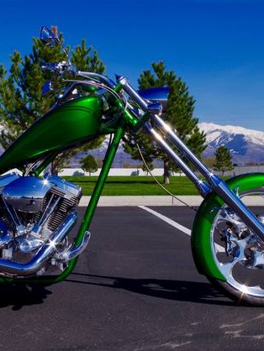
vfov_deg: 36.2
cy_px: 178
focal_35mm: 53
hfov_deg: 27.1
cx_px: 63
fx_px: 538
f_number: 14
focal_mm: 24.38
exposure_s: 1/400
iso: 200
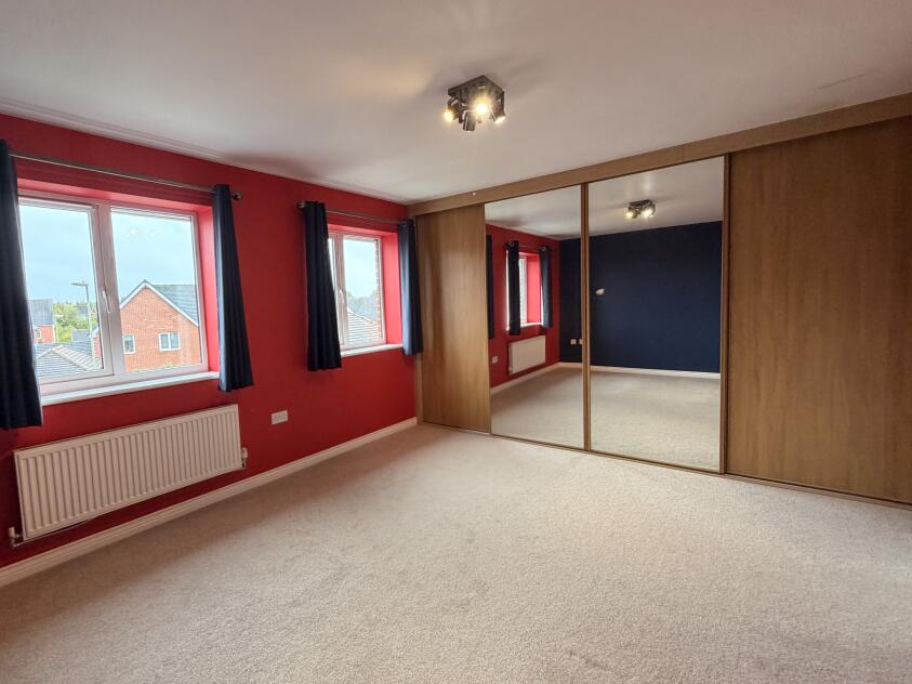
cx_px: 398
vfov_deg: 74.7
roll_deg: +2.3
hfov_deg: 90.6
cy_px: 338
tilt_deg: -3.8
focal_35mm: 17
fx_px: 448
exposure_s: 1/50
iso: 160
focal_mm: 2.22
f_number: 2.2
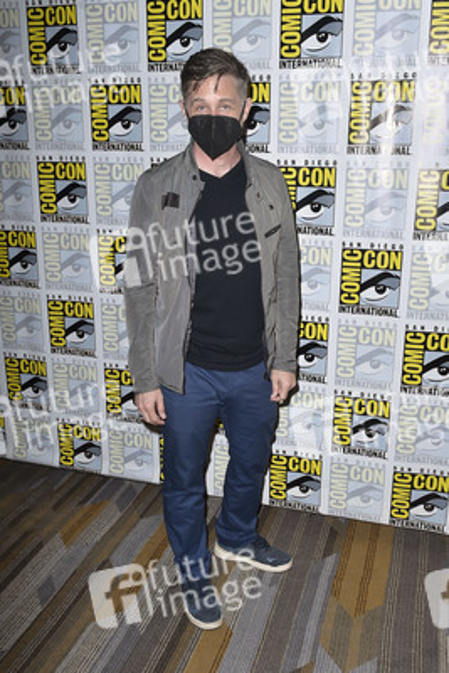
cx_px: 224
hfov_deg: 45.0
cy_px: 336
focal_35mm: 29
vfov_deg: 63.6
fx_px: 542
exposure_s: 1/250
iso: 320
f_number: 6.3
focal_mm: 29
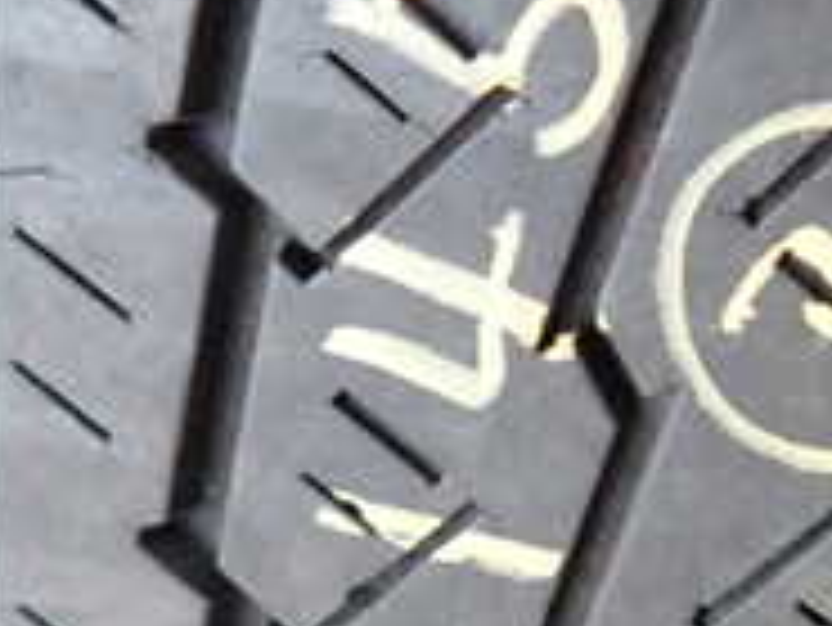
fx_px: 1948
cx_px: 747
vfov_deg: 18.2
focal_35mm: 81
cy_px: 221
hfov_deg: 23.5
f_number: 2
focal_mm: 4.5
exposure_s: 1/80
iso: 100
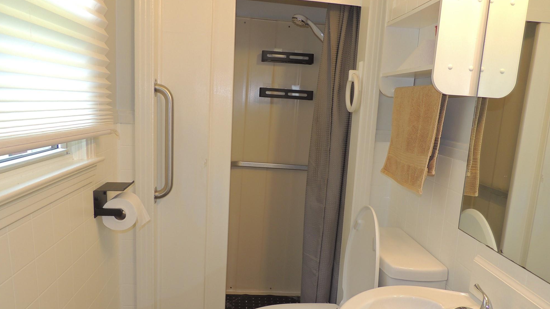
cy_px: 169
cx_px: 281
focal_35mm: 27
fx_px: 394
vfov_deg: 42.9
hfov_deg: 69.8
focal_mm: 4.3
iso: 100
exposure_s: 1/40
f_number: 3
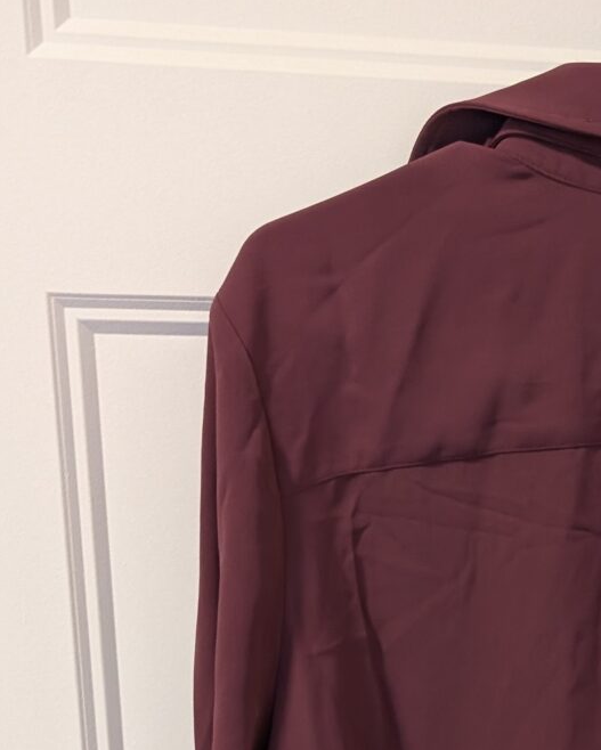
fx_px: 1622
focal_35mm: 73
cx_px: 769
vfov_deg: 24.5
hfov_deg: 19.5
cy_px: 798
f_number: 1.68
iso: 553
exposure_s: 1/60
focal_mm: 6.9
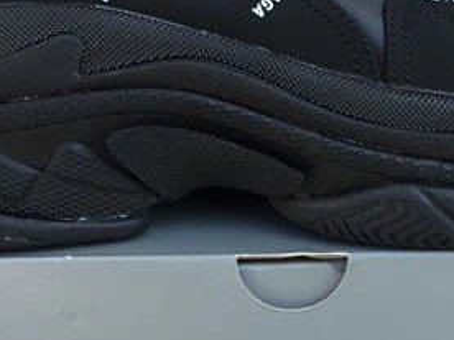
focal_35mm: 101
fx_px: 1325
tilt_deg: -19.1
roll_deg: +0.9
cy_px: 117
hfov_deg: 19.4
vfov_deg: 14.6
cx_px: 291
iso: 25
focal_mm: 3.3
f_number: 2.4
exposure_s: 1/131
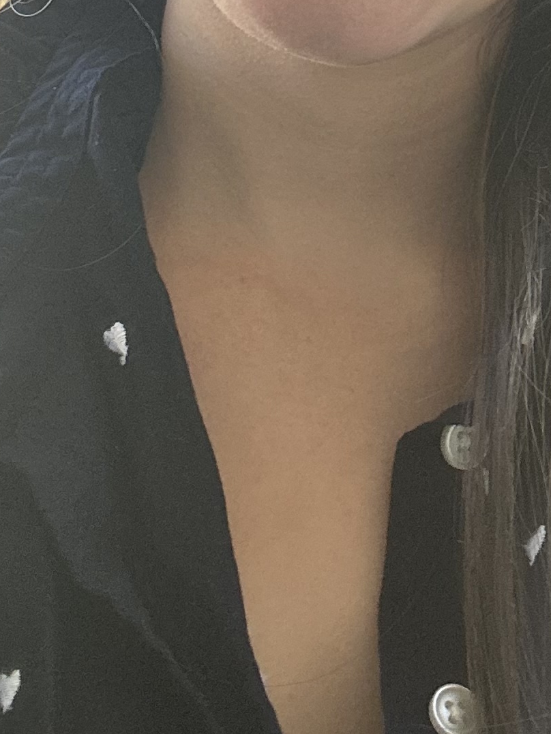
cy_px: -187
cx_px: 455
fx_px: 1825
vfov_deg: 20.9
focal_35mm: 86
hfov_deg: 17.0
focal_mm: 2.69
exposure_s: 1/121
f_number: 1.9
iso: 64
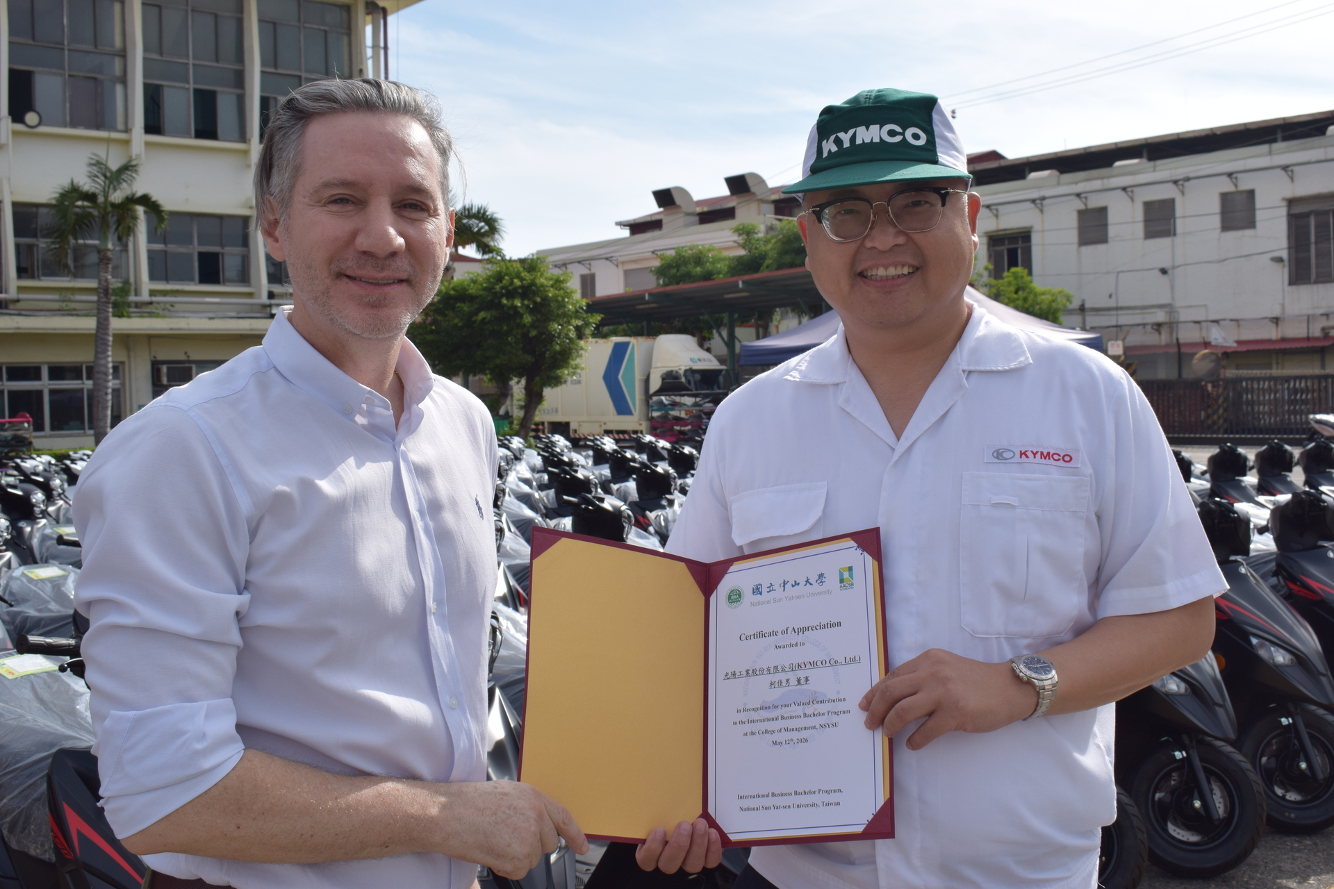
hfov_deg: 51.3
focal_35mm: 38
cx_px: 667
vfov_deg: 35.5
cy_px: 444
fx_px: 1389
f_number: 10
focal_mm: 25
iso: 200
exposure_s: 1/400
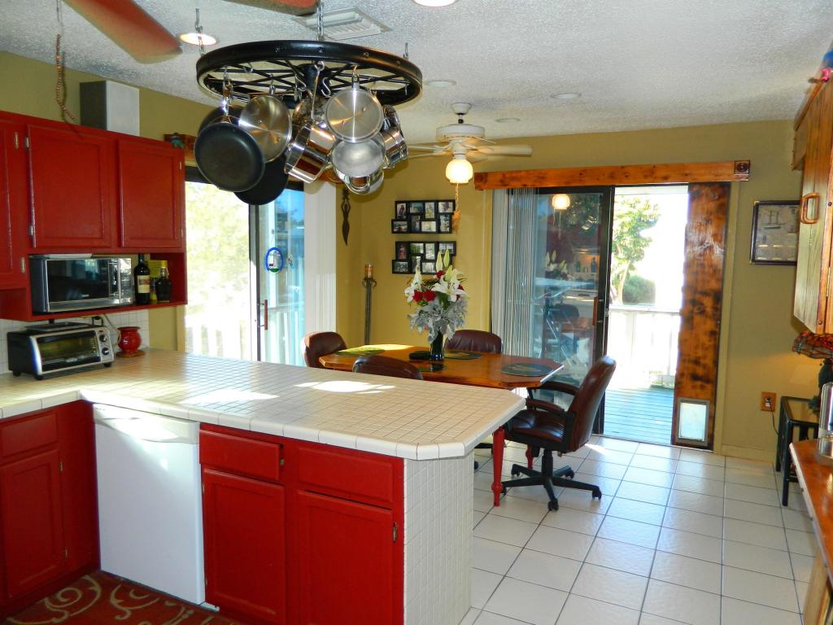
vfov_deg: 54.9
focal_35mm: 25
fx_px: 602
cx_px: 416
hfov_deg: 69.4
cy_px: 312
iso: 110
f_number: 3.1
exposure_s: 1/40
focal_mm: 4.5
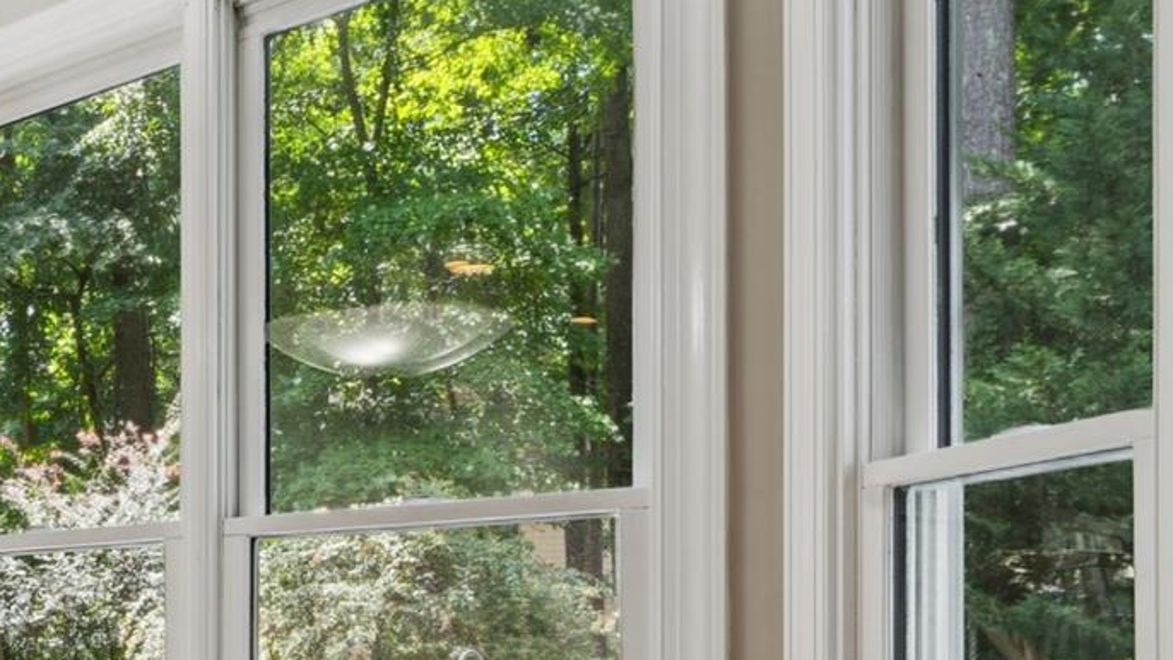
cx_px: -398
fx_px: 1584
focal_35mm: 51
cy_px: 671
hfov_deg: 30.6
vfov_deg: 22.6
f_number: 13
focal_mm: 16.3
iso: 100
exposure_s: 1/3.33
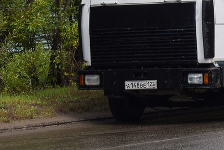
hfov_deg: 8.4
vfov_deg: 5.6
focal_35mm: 244
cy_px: -50
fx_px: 1521
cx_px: 231
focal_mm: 55
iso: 320
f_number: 8
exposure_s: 1/250
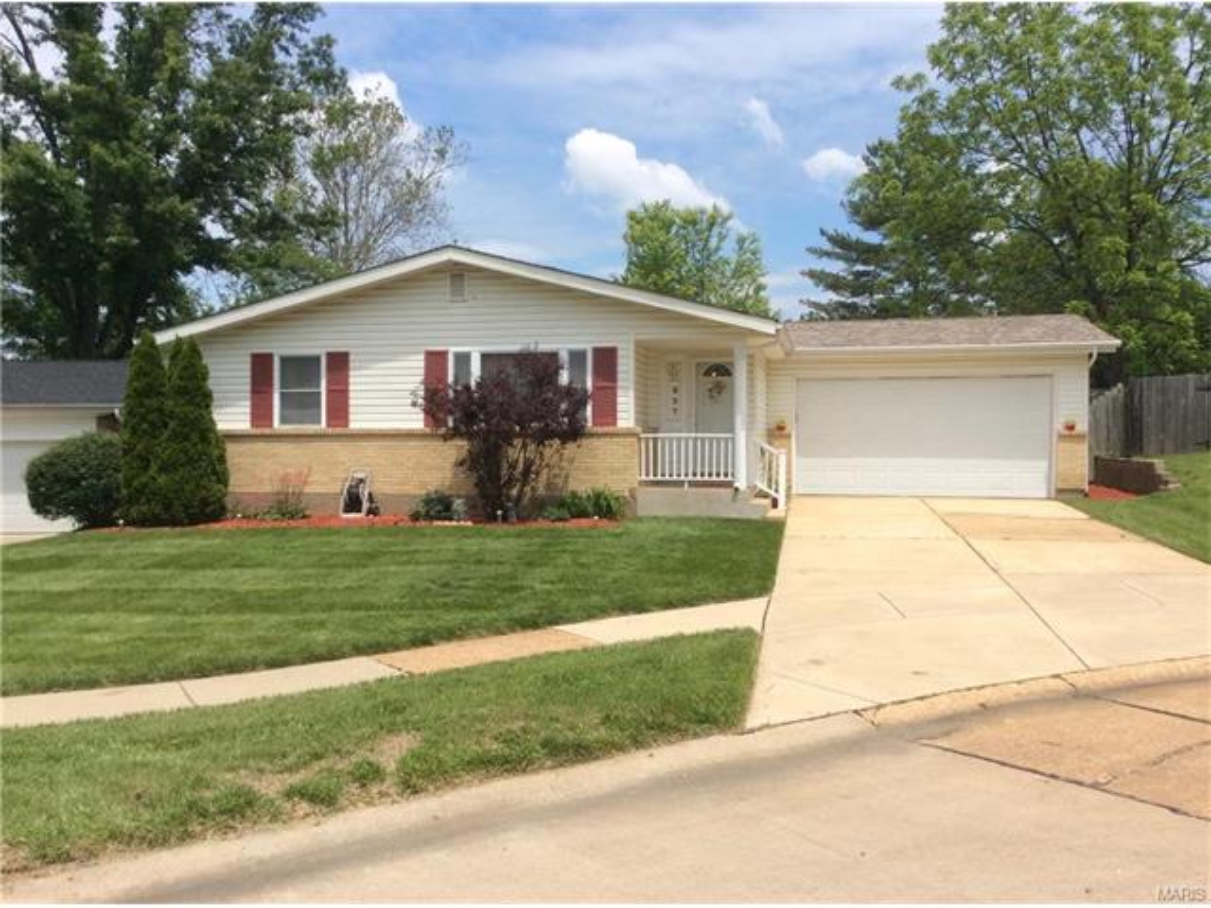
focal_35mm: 32
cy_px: 454
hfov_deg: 56.8
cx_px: 606
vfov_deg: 44.2
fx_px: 1119
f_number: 2.4
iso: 32
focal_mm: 3.3
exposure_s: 1/1789
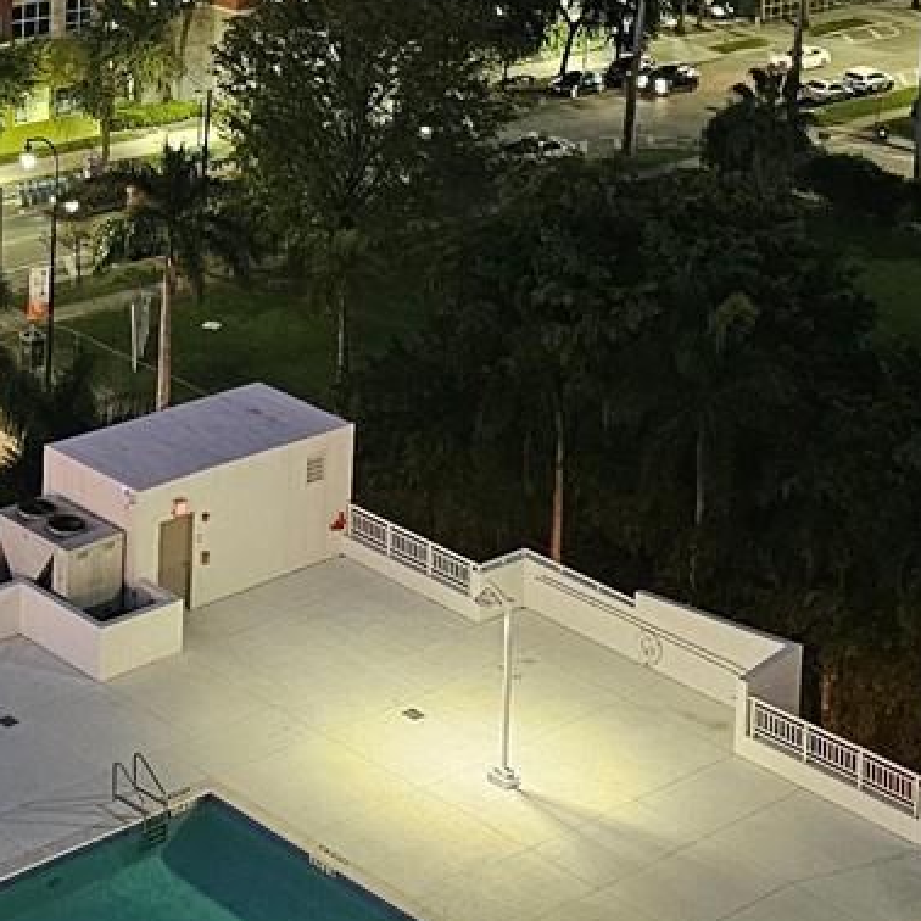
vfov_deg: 18.1
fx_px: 2589
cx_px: -24
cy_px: -426
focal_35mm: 86
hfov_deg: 19.5
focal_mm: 6.3
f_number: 1.7
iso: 800
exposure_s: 1/30
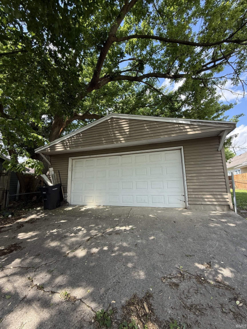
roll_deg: +1.2
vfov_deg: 102.1
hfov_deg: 85.7
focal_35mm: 14
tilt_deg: +10.2
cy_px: 164
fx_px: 133
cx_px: 124
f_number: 2.2
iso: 50
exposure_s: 1/288
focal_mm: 2.22
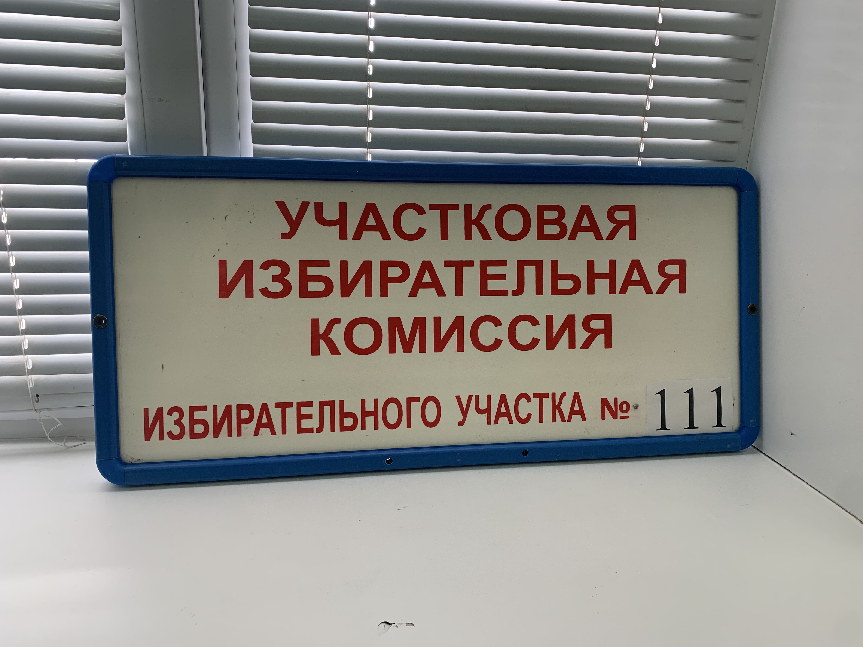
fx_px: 648
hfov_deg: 67.3
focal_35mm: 26
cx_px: 432
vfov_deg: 53.1
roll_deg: -2.2
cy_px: 324
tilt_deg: -16.3
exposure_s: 1/100
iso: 64
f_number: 1.8
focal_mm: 4.25
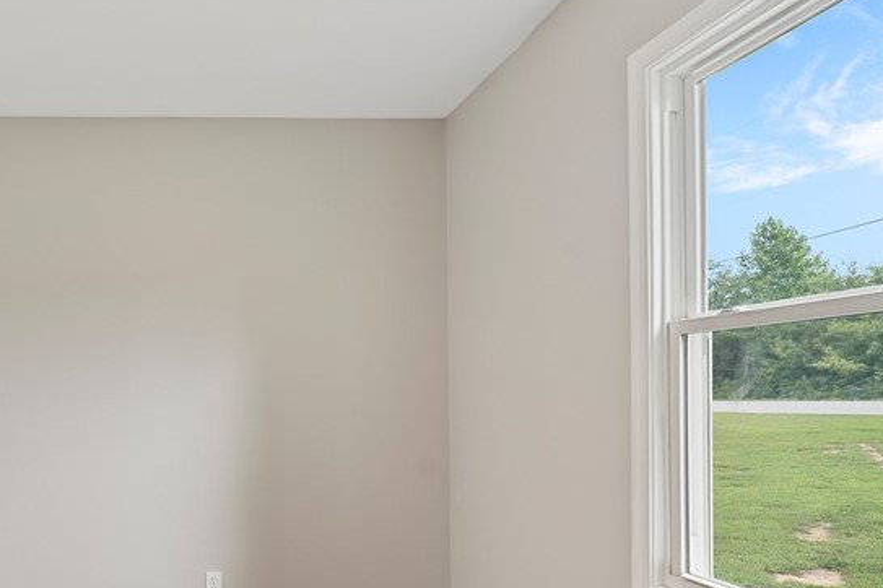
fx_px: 687
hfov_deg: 60.8
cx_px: 192
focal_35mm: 28
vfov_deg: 45.6
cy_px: 396
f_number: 8
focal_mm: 14
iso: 400
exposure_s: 1/4
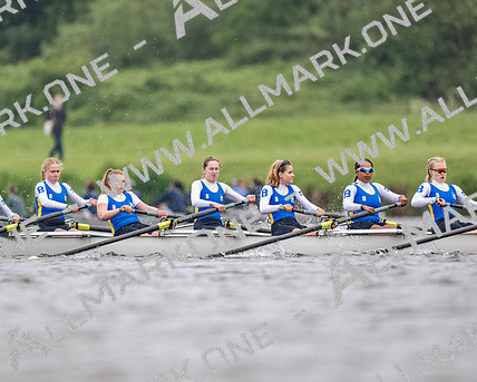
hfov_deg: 2.5
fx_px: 10779
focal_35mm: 763
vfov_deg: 2.0
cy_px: 202
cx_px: 234
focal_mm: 600
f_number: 4
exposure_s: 1/2000
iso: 2500
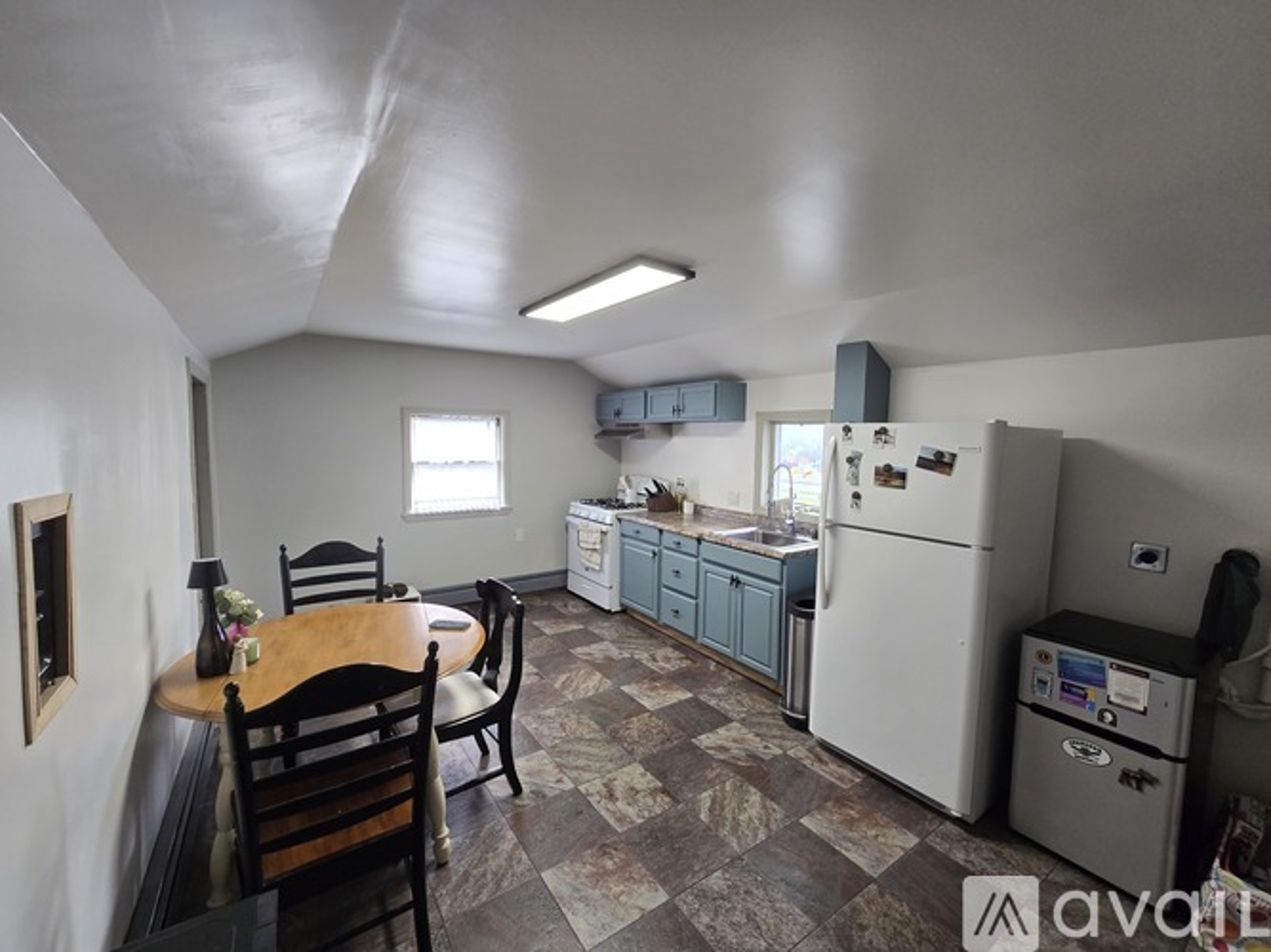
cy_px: 476
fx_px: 477
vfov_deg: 89.9
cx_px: 636
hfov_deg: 106.2
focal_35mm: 13
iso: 160
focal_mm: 2.2
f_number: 2.2
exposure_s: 1/60
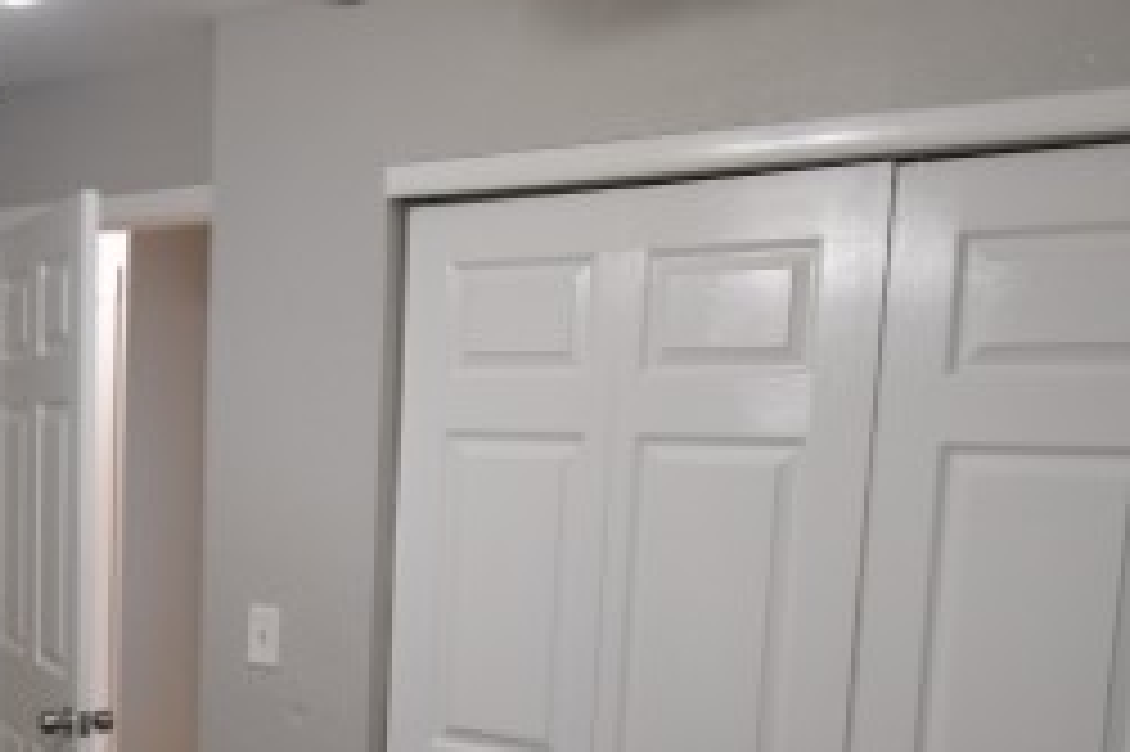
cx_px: 266
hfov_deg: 43.8
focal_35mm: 43
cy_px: 612
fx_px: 1349
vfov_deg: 30.3
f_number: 3.5
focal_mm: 10
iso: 800
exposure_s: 1/125
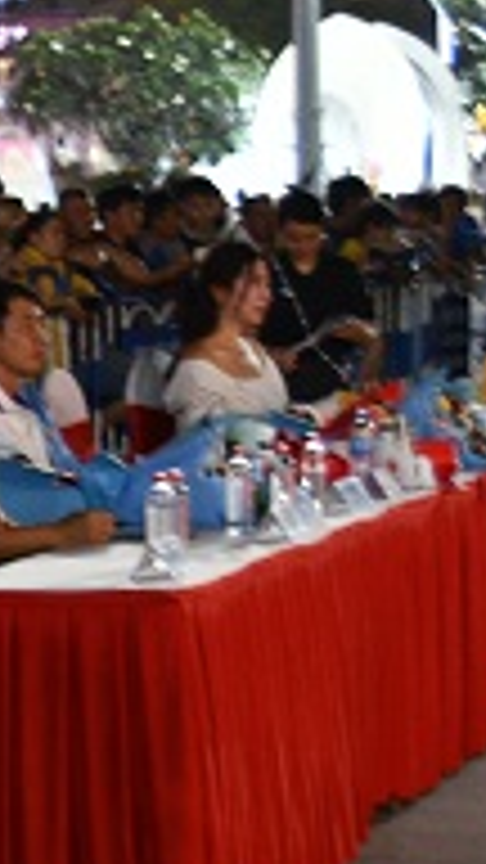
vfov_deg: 11.5
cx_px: -765
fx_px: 4284
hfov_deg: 6.2
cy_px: 536
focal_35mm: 187
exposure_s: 1/10
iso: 400
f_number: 4.2
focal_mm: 38
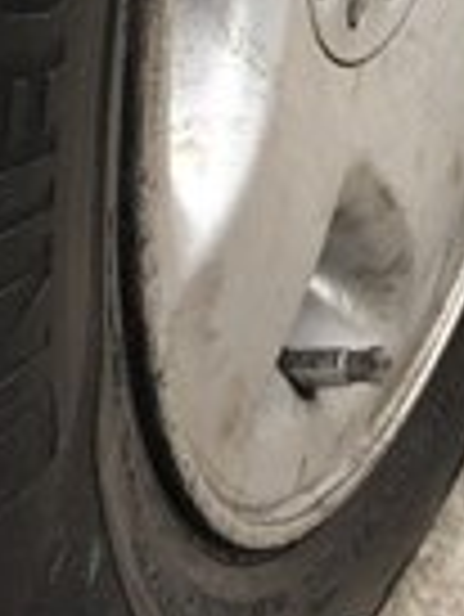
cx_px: 275
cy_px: -157
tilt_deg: -37.0
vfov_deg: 17.7
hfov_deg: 14.1
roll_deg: +3.4
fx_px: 1874
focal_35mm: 105
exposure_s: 1/50
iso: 25
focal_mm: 4.15
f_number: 2.2
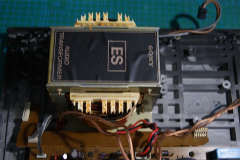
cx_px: 120
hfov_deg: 37.9
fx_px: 350
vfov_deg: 25.7
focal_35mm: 52
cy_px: 80
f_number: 5
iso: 400
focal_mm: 35
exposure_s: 1/15
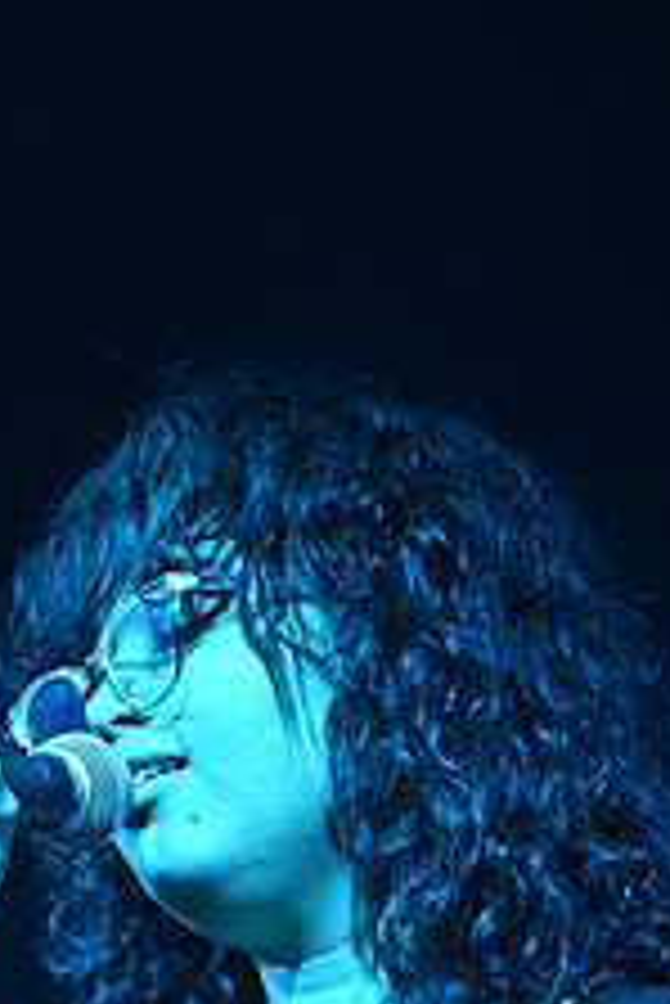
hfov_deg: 2.6
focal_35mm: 520
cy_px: 1270
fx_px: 14493
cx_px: 236
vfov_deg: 4.0
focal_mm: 200
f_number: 2.8
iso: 1600
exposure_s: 1/400
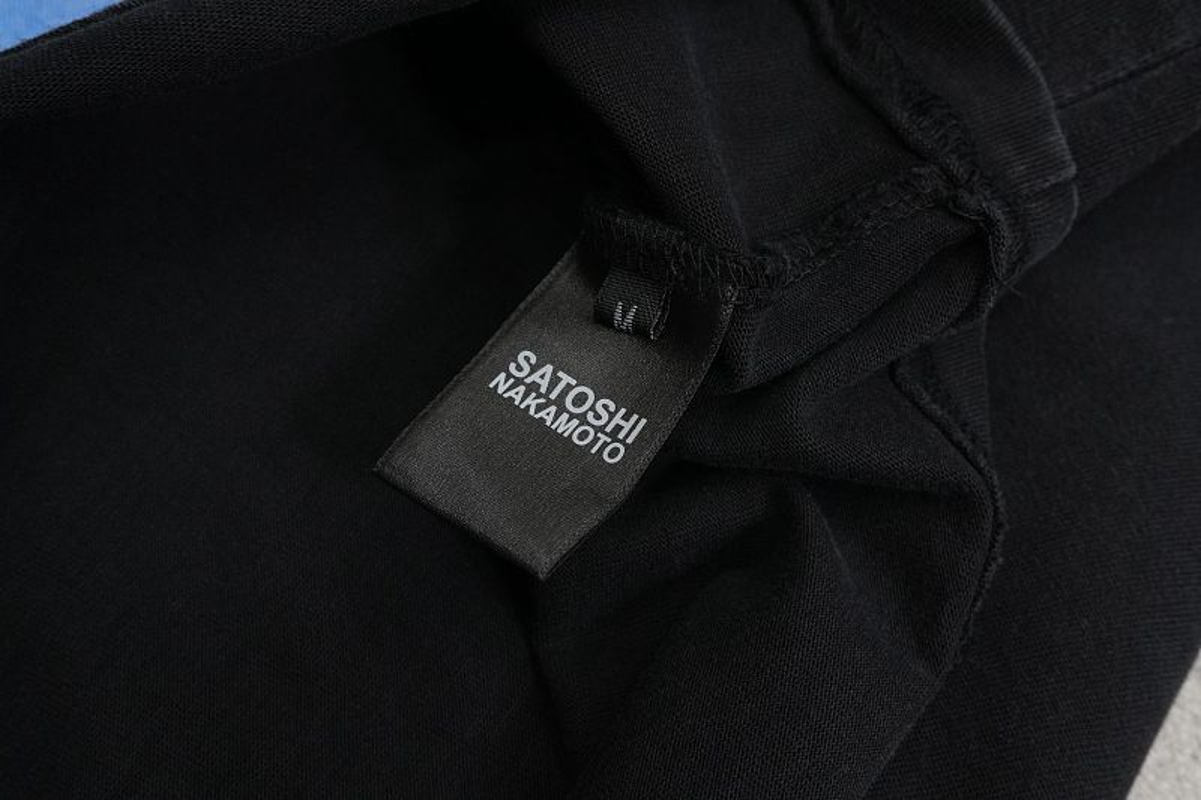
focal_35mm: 42
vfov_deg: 31.9
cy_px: 400
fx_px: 1401
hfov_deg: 46.4
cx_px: 600
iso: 1000
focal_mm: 28
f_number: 8
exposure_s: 1/160
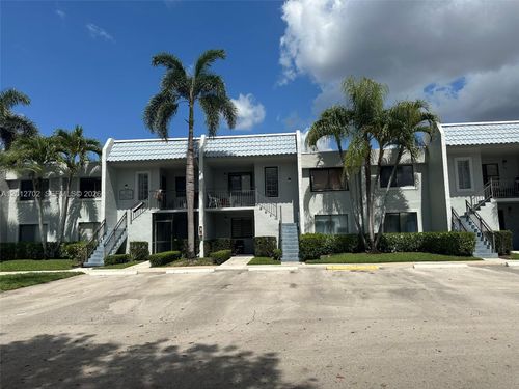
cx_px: 260
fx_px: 360
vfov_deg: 56.8
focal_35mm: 24
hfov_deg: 71.6
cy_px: 194
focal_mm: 6.86
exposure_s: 1/7042
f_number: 1.78
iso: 80
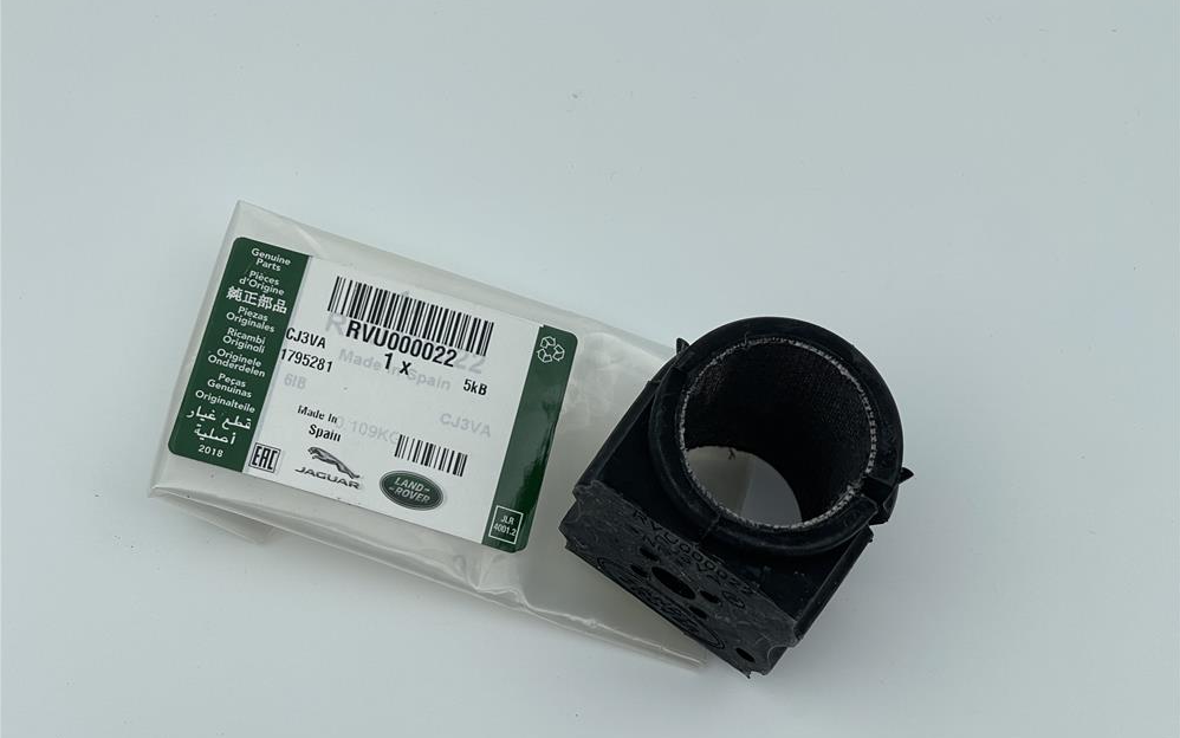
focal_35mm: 68
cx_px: 590
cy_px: 393
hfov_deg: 30.2
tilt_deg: -72.5
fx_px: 2187
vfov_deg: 19.1
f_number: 2.2
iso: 20
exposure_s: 1/122
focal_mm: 7.5
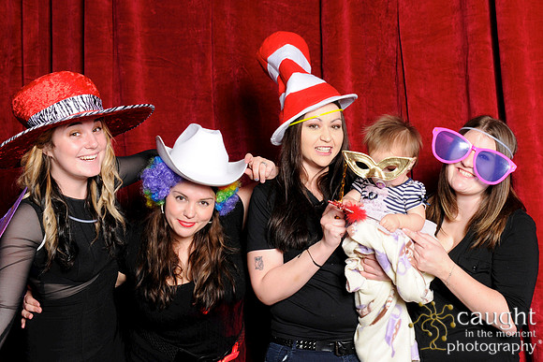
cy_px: 181
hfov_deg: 46.4
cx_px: 272
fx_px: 634
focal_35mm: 42
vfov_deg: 31.9
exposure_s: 1/60
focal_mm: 28
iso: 400
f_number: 8
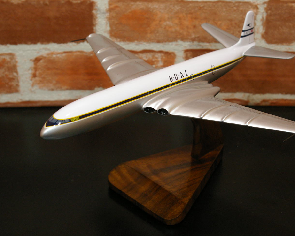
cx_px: 170
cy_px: 112
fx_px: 620
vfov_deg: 21.6
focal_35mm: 71
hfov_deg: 26.7
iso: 800
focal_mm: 40
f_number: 6.7
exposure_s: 1/30
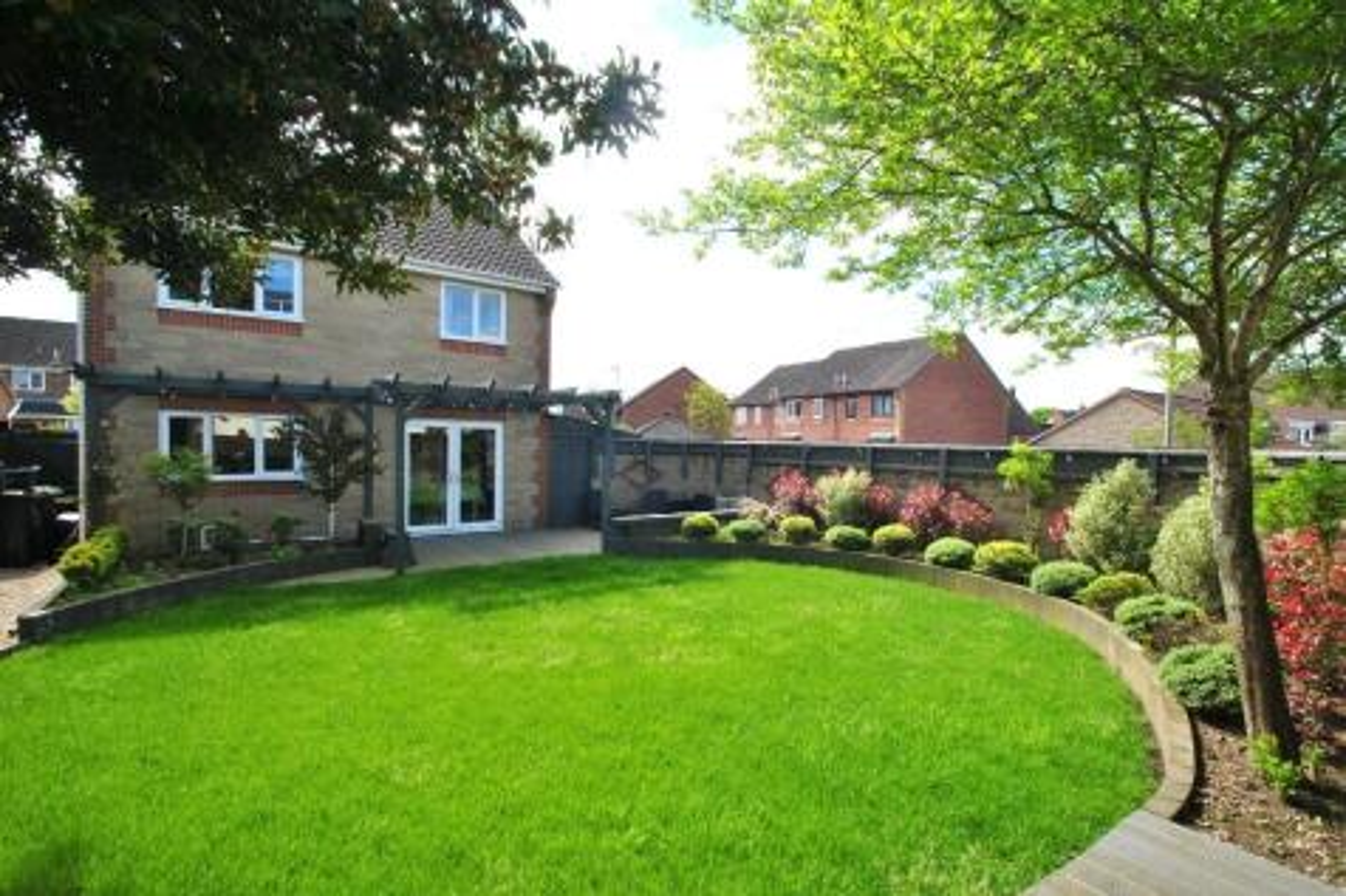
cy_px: 448
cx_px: 673
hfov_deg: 100.4
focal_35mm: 15
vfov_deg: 77.3
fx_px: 561
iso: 200
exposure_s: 1/160
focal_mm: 10
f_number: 9
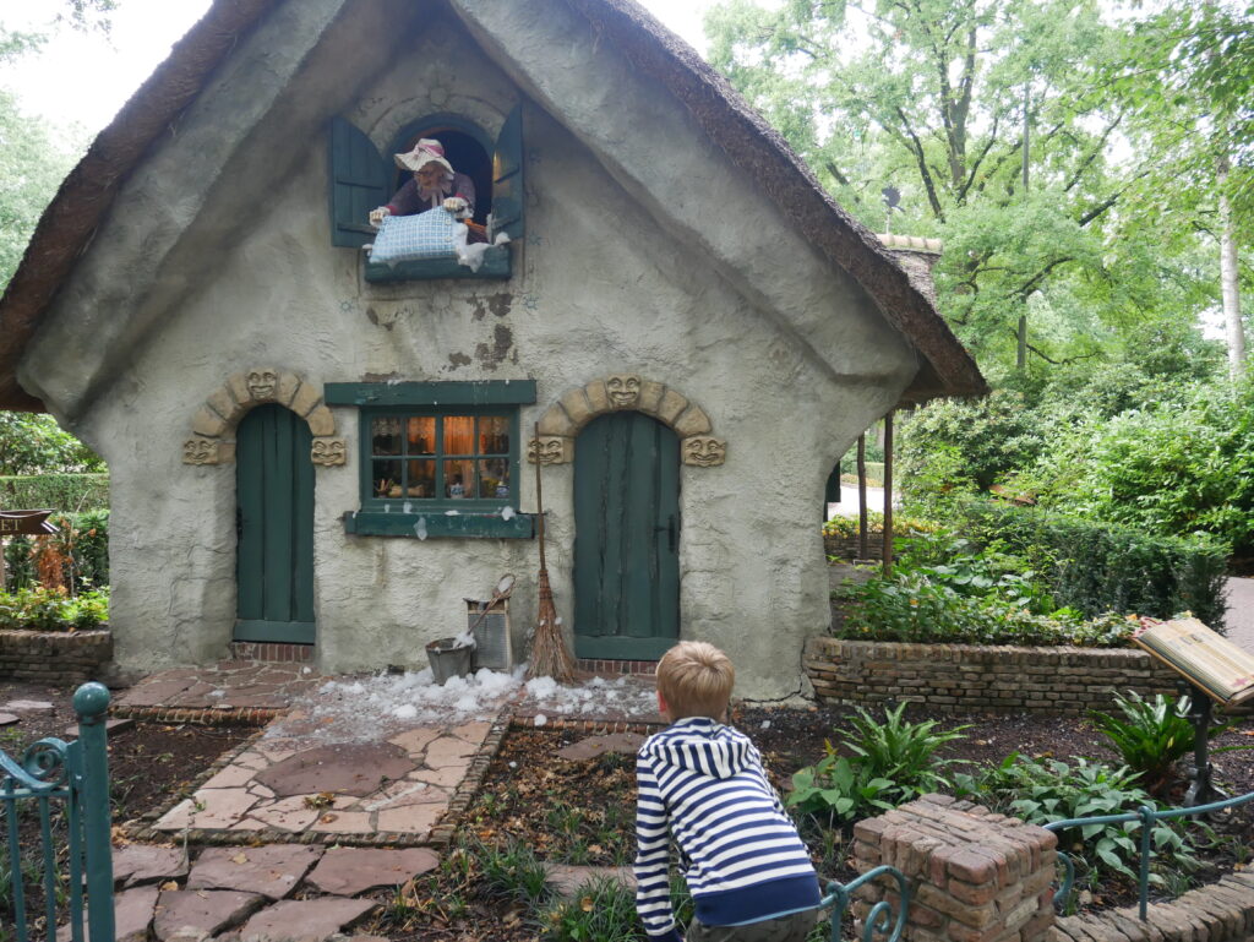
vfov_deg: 53.1
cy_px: 471
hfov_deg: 67.3
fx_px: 942
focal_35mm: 26
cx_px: 627
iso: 640
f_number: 3.5
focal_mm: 13
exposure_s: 1/60
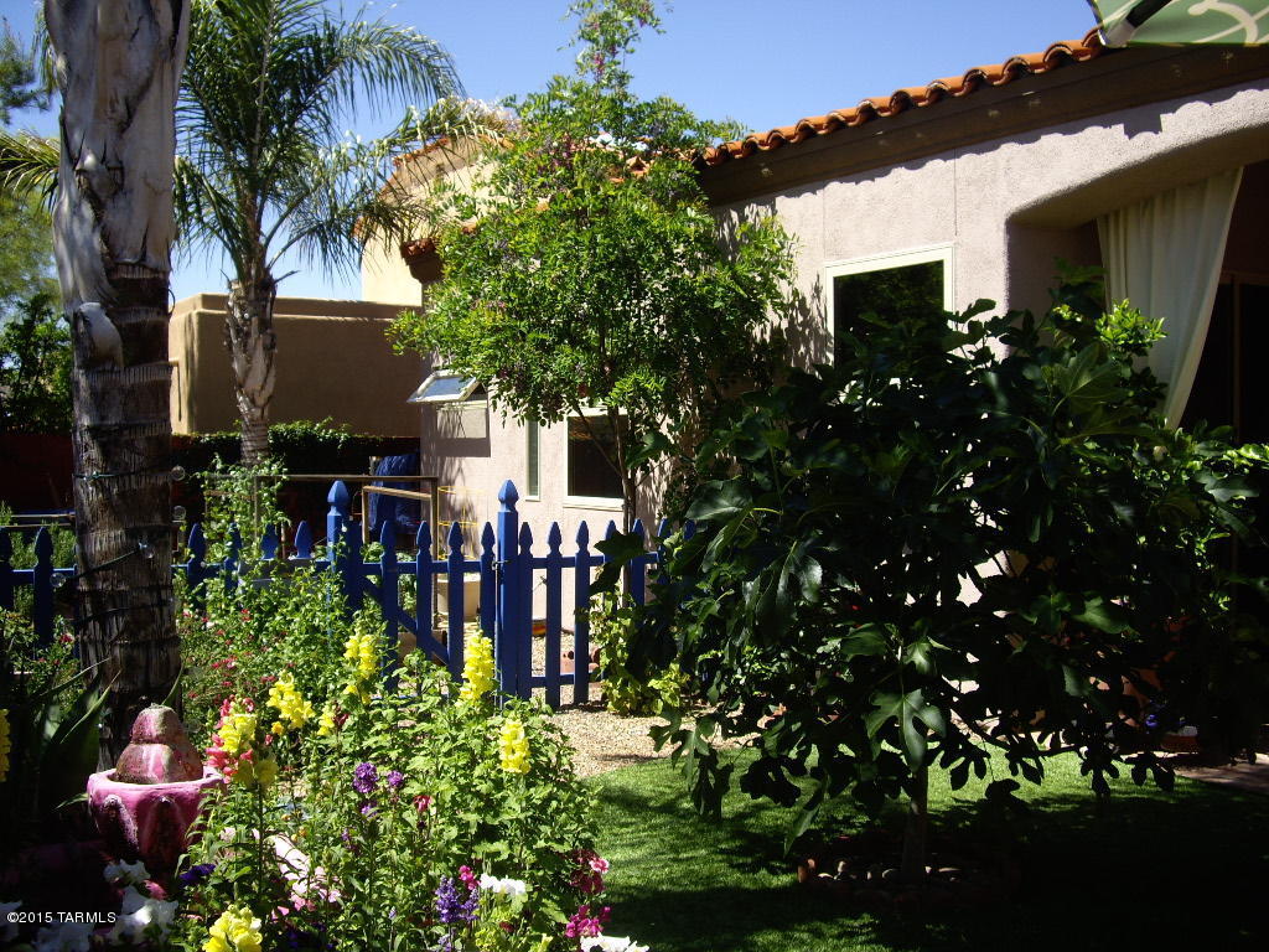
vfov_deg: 37.7
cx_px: 634
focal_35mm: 38
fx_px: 1393
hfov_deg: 49.0
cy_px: 476
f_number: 8
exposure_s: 1/80
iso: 64
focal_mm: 7.9
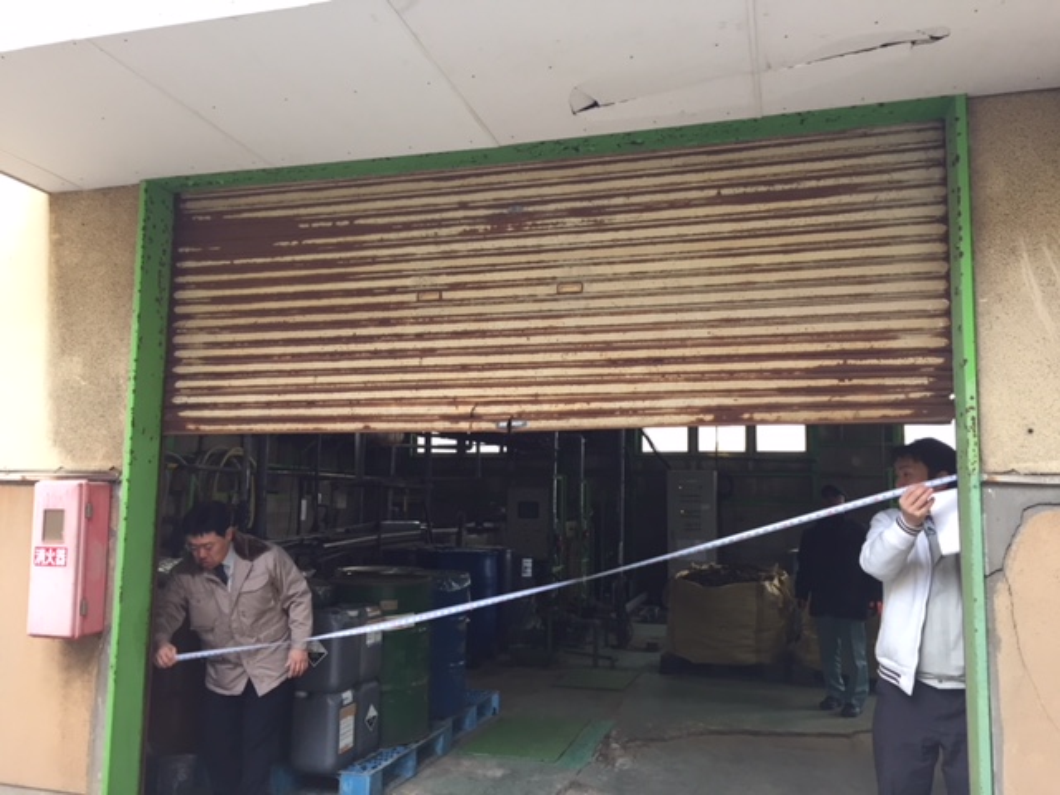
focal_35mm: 29
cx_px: 530
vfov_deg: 48.2
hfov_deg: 61.7
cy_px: 398
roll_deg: -1.2
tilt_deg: +6.6
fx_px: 888
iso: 32
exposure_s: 1/30
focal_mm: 4.15
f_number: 2.2
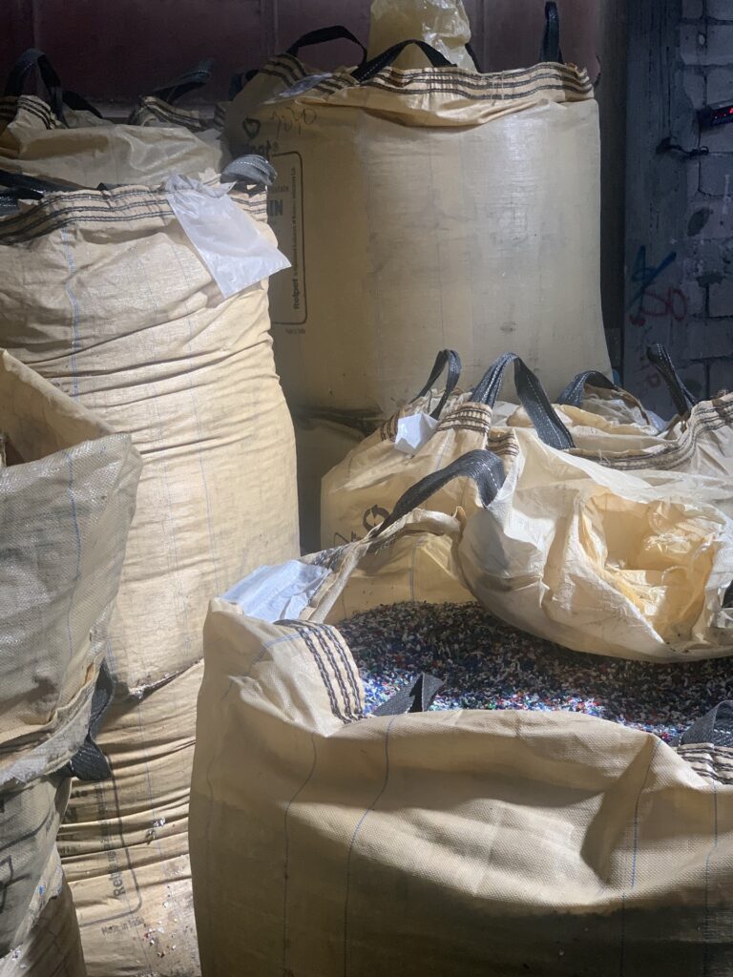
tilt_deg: -8.6
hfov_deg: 28.0
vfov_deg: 36.8
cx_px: 366
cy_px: 488
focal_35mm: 52
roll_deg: +1.5
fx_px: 1468
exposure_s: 1/92
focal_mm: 6
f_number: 2.4
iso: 125
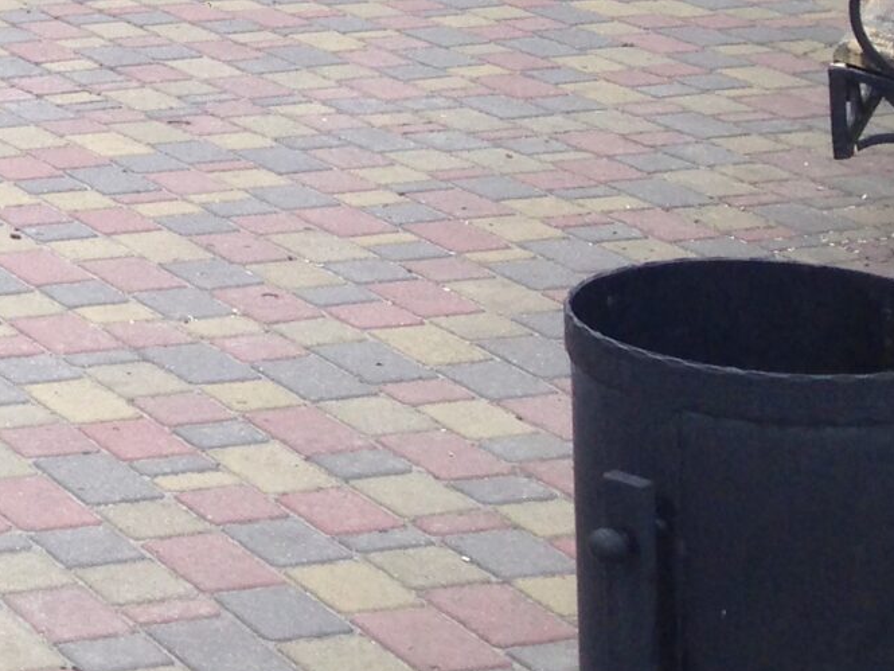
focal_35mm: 127
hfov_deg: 13.8
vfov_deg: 11.3
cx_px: -737
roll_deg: +0.7
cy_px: -281
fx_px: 3281
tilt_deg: -5.3
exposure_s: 1/296
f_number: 2.4
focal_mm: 4.12
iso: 50
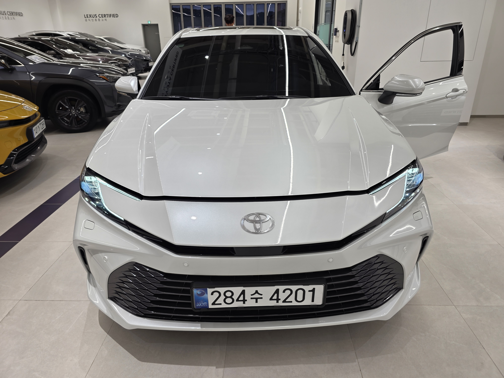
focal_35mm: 23
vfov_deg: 58.9
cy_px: 189
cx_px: 252
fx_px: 335
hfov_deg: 73.9
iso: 25
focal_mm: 6.3
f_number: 1.7
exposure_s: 1/50
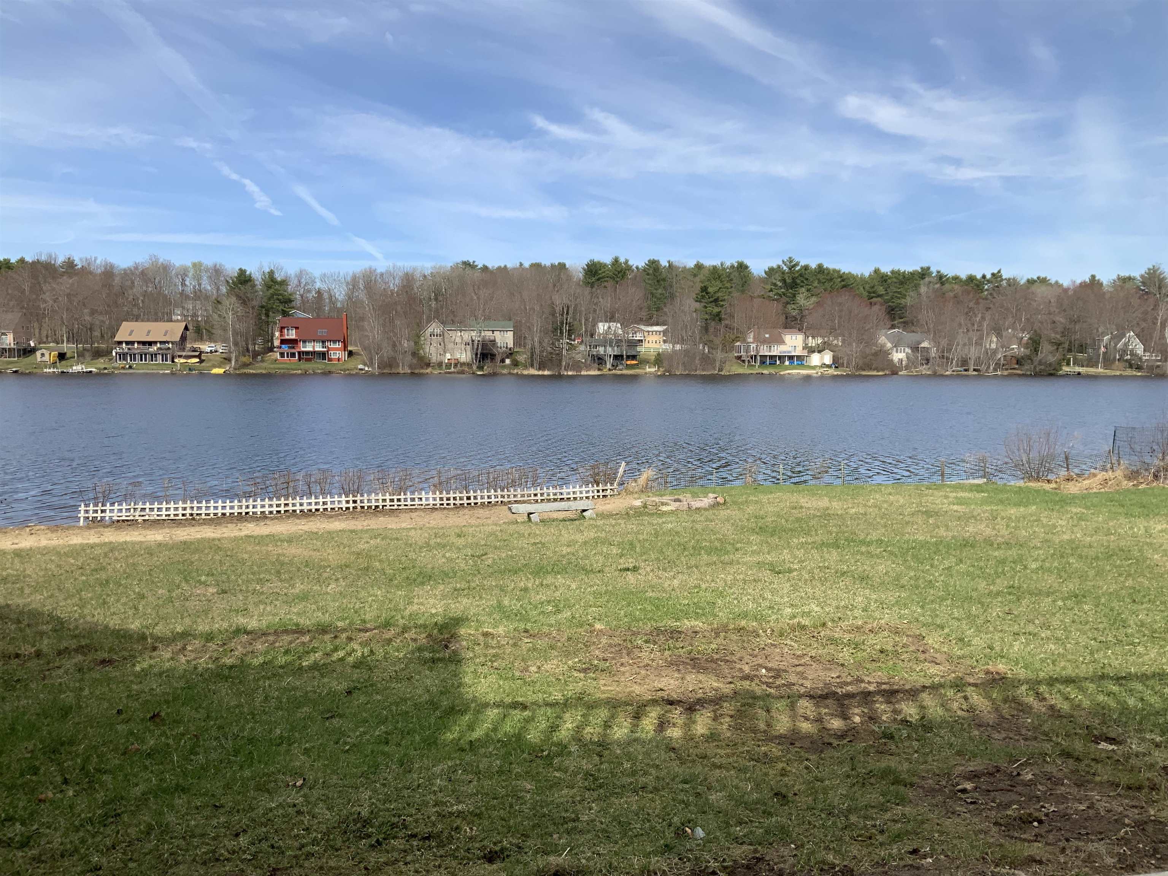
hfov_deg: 61.7
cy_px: 438
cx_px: 584
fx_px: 979
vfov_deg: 48.2
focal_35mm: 29
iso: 16
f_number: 1.8
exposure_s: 1/1984
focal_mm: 3
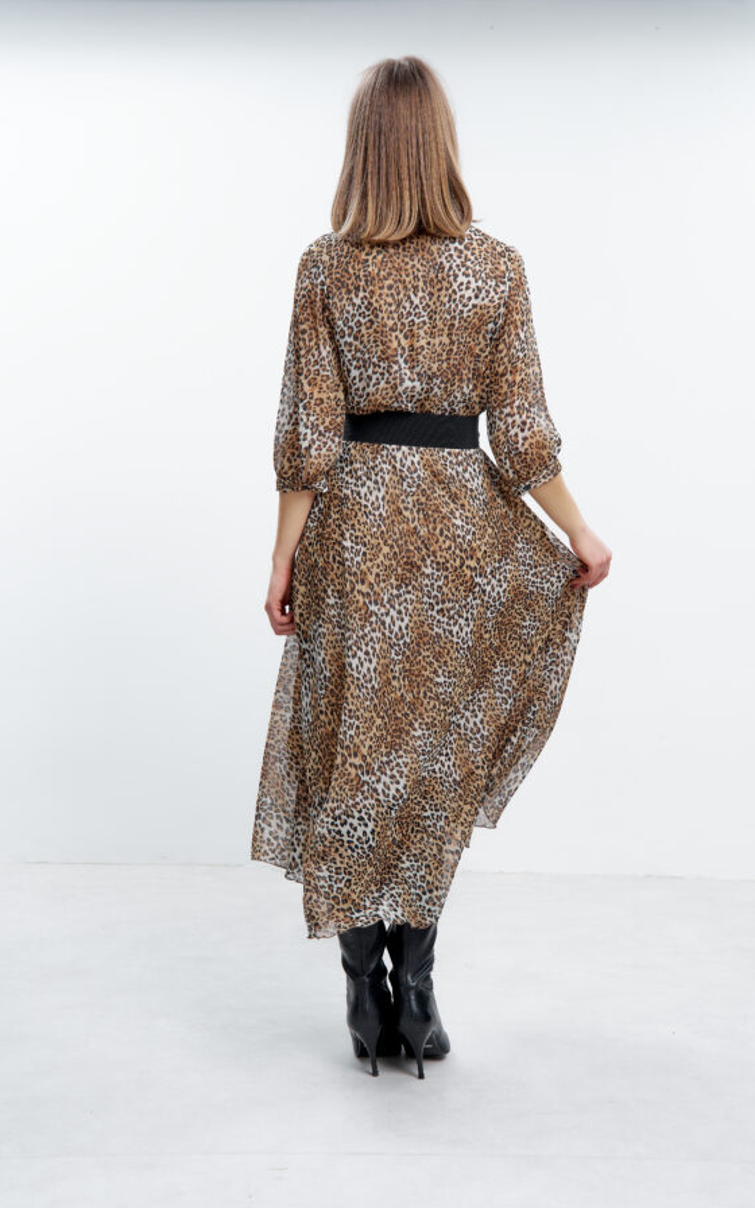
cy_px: 605
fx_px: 1449
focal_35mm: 44
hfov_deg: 29.2
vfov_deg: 45.3
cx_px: 402
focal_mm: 43
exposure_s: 1/160
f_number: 8
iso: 100
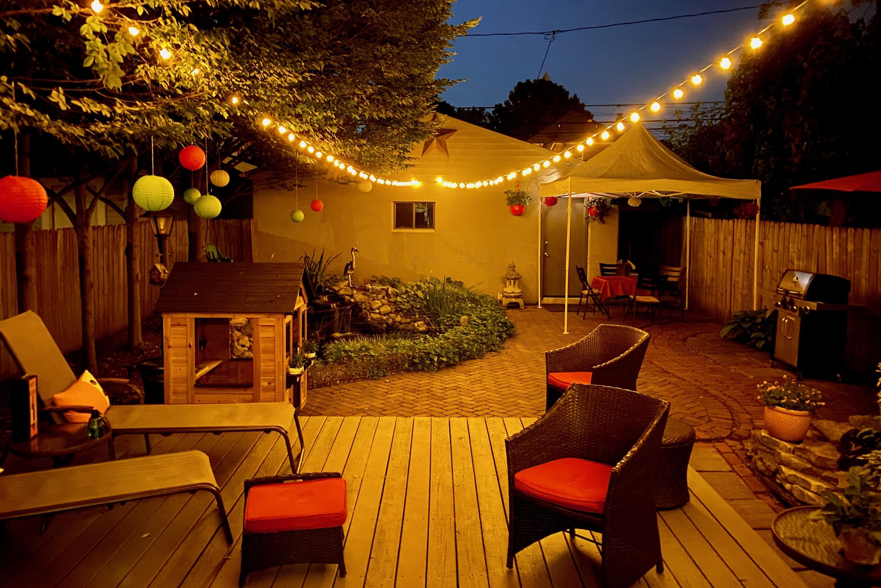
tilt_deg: -4.6
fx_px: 685
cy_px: 255
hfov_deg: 65.5
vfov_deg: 46.3
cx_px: 434
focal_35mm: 28
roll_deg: -0.4
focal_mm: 4.25
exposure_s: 1/2
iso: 400
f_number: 1.8
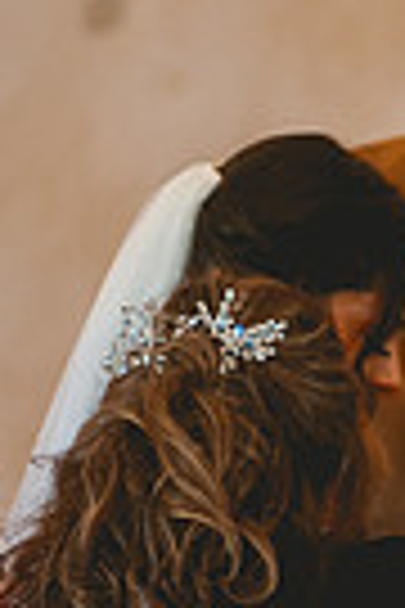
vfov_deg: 1.6
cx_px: 796
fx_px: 21700
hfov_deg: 1.1
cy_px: 504
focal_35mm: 1286
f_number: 2.8
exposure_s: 1/80
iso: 800
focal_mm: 300
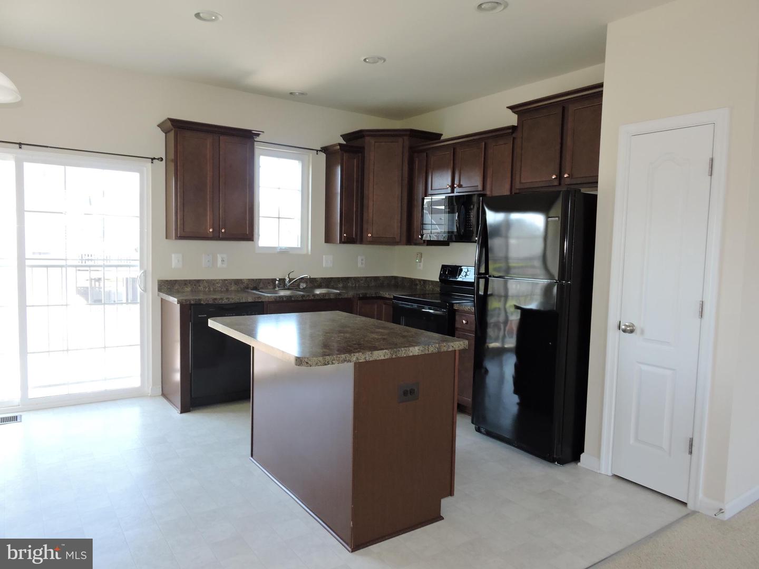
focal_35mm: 24
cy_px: 284
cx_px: 380
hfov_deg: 71.6
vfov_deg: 56.8
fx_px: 526
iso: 200
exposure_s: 1/40
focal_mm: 4.3
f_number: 3.3
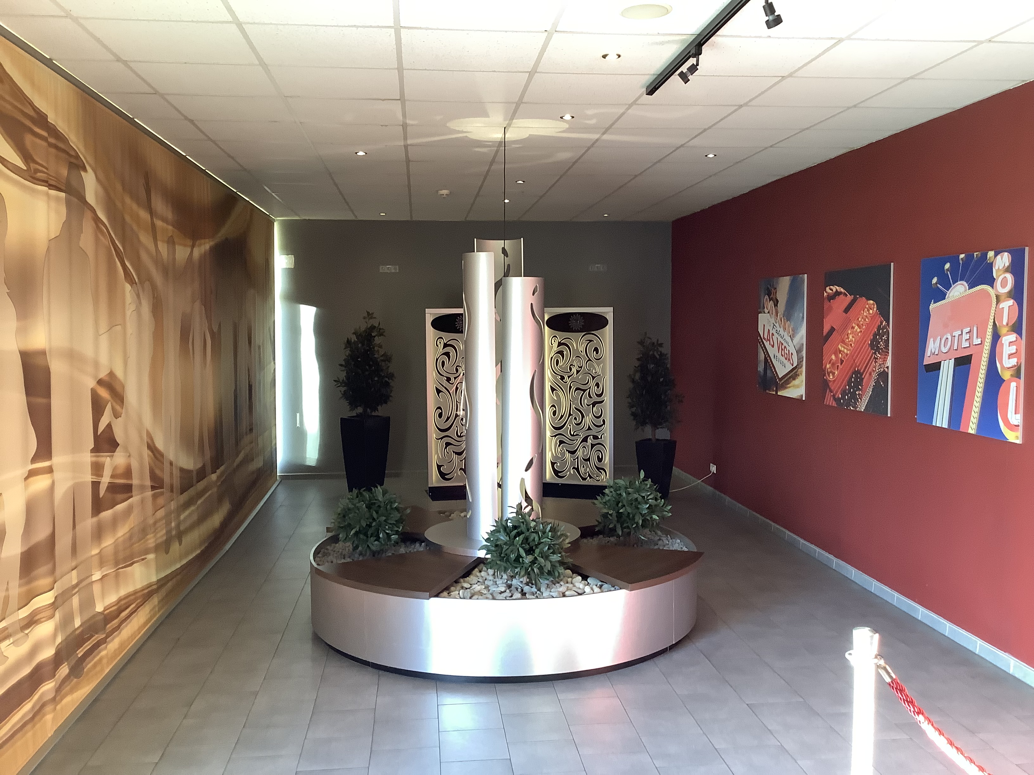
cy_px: 388
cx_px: 517
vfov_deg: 45.4
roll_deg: +0.6
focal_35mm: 31
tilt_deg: -5.4
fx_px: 926
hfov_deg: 58.4
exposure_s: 1/50
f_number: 2.4
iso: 250
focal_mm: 3.3
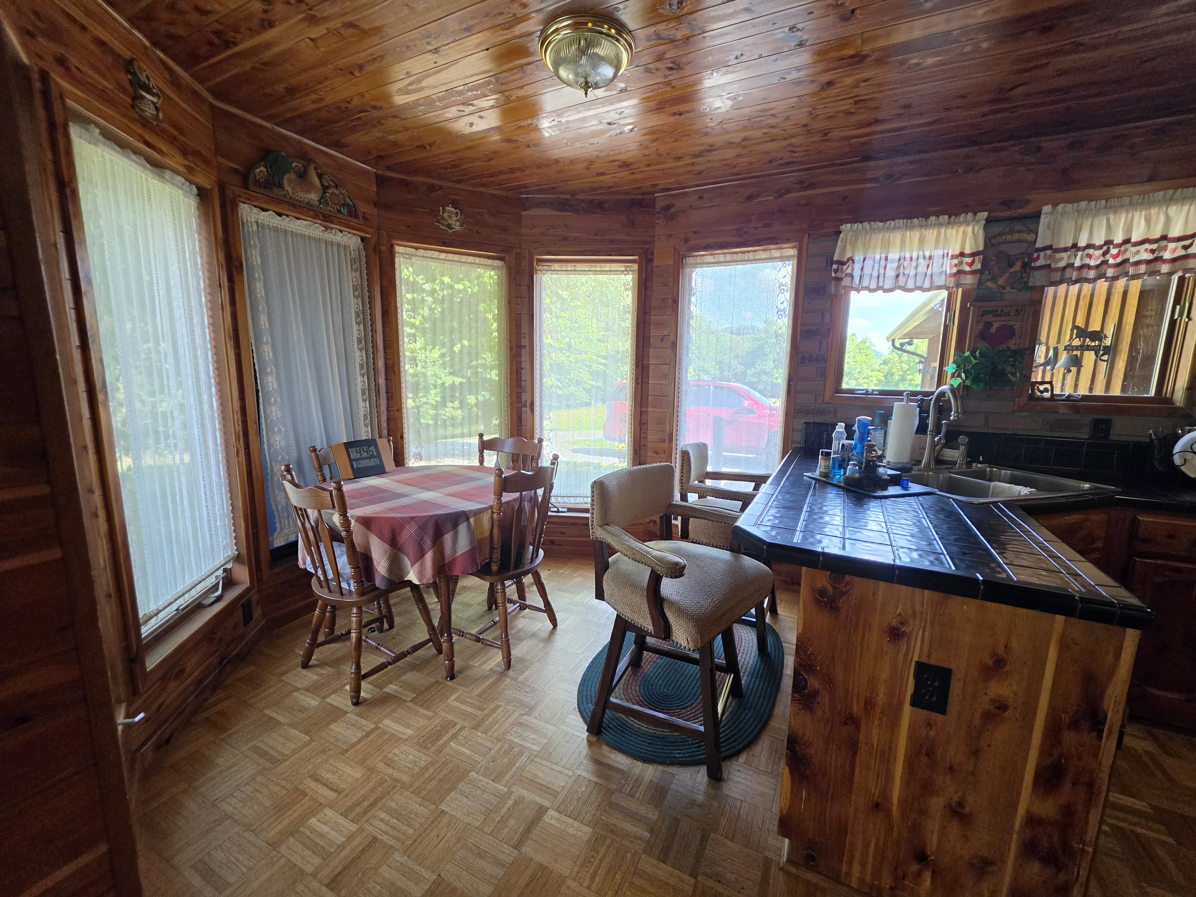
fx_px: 449
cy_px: 448
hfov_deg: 106.2
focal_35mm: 13
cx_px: 598
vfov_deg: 89.9
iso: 400
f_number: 1.9
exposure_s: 1/240
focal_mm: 2.2
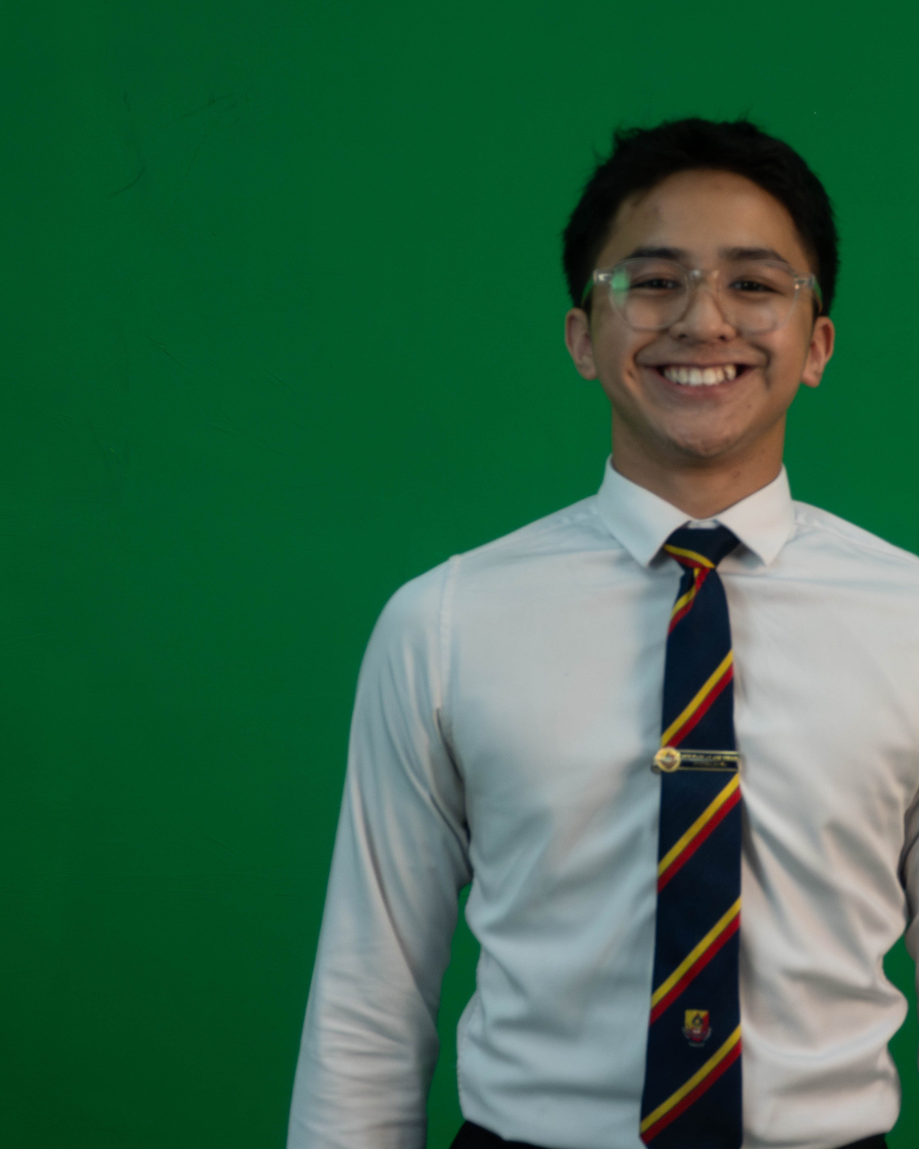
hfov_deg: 23.9
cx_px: 701
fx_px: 2142
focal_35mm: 63
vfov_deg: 30.0
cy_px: 576
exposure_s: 1/80
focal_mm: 24
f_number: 5
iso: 640
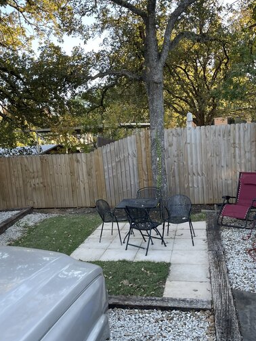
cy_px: 186
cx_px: 103
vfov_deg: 55.3
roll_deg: +9.2
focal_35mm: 33
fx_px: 325
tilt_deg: -9.8
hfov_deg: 42.7
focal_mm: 4.2
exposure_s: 1/121
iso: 32
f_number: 1.6
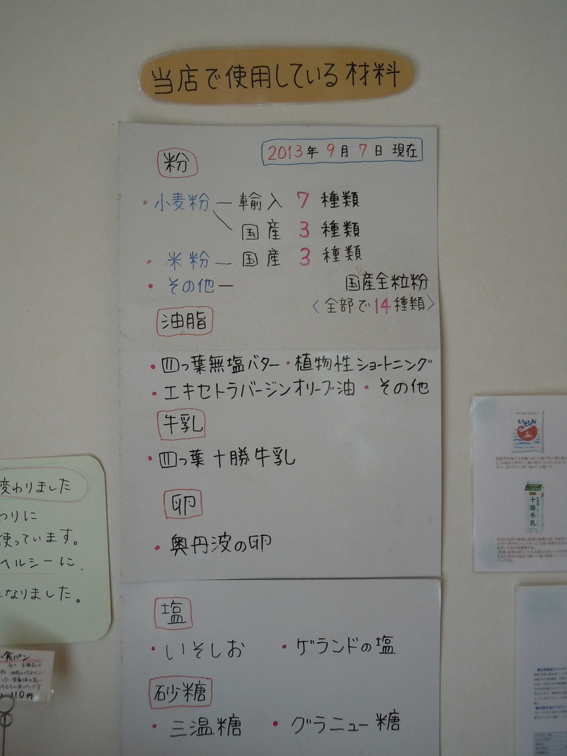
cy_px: 378
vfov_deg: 55.4
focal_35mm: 33
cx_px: 284
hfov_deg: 42.9
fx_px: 721
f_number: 4
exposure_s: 1/125
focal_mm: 5.9
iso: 250
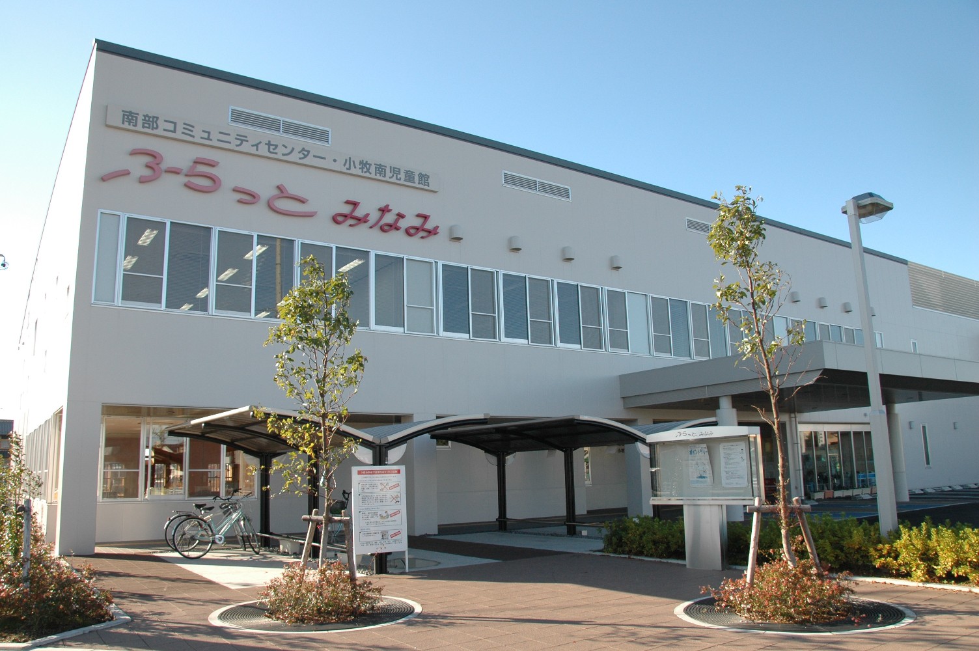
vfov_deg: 47.8
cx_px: 490
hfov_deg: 67.4
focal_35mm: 27
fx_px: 734
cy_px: 326
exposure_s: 1/250
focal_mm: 18
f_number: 8
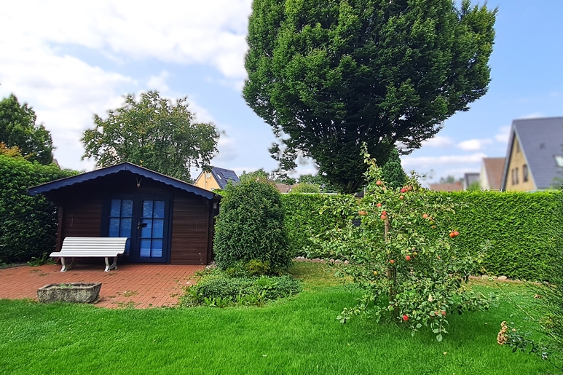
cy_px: 178
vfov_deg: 81.1
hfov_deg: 104.3
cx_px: 280
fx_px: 219
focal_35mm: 14
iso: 50
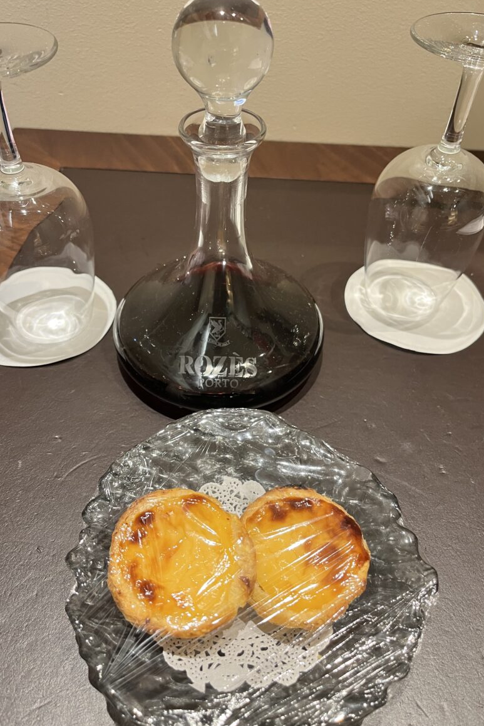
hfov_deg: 46.4
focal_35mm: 28
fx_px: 564
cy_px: 356
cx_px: 222
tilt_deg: -48.0
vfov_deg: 65.5
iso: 160
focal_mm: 5.1
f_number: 1.6
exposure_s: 1/50
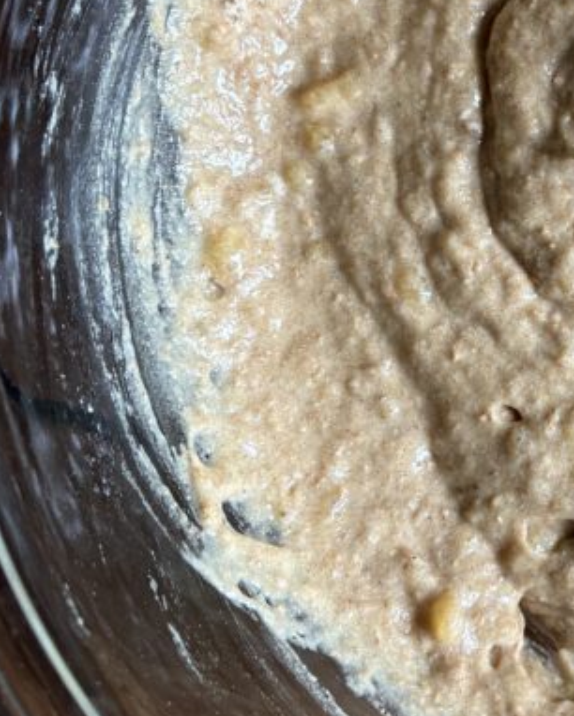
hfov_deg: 21.0
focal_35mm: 68
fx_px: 1443
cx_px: 681
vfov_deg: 27.7
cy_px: 219
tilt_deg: -88.9
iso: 160
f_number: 1.6
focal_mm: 5.96
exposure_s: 1/60
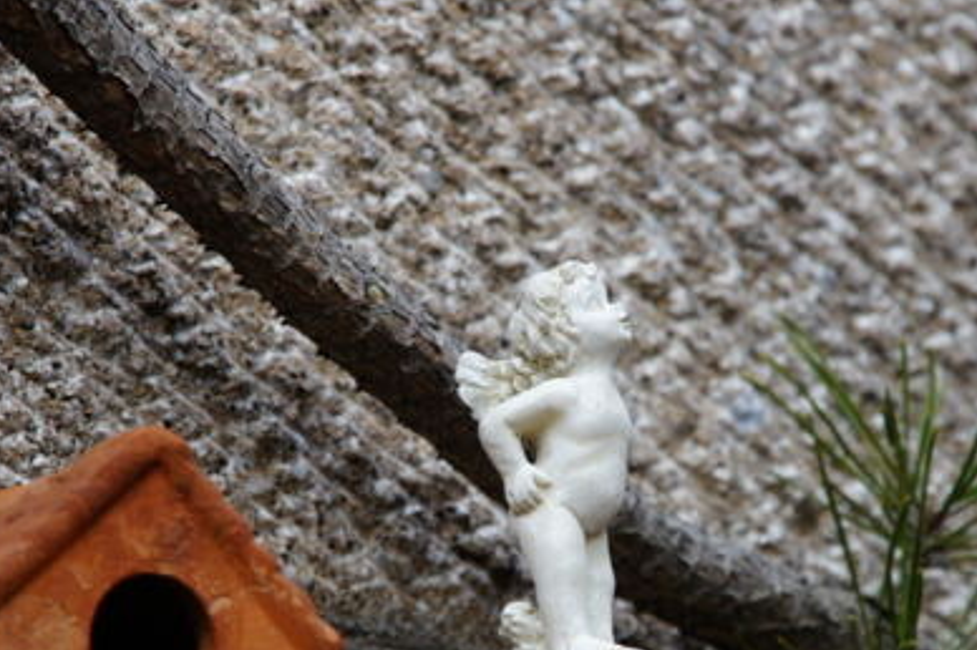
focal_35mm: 464
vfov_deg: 3.0
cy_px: 432
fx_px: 12581
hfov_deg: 4.4
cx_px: 567
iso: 1600
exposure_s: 1/200
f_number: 11
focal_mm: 200
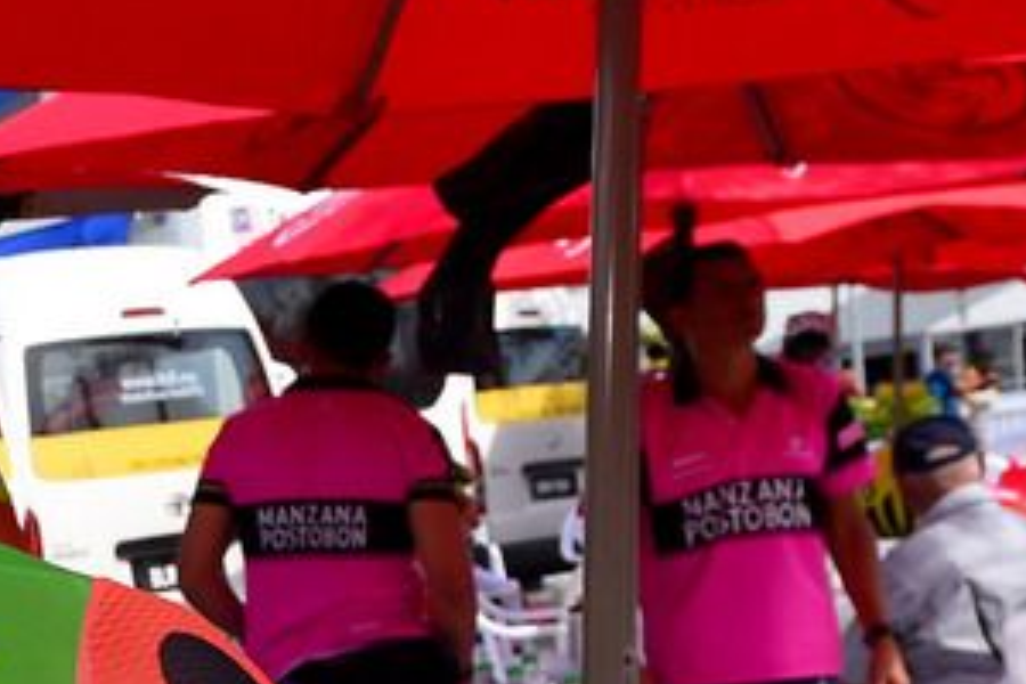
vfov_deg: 13.7
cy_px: 887
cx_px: -503
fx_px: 2736
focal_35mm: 96
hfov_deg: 18.8
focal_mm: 24
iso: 400
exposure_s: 1/800
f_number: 8
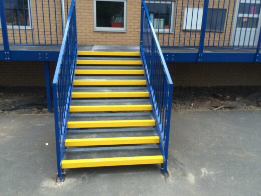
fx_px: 219
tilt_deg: -17.4
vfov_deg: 48.2
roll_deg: -1.1
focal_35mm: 29
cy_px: 98
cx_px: 130
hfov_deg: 61.7
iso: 32
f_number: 2.2
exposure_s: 1/120
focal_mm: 4.15
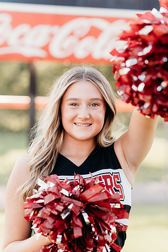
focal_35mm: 85
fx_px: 595
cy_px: 126
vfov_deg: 23.9
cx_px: 84
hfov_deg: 16.1
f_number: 2.8
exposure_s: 1/500
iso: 200
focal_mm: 85
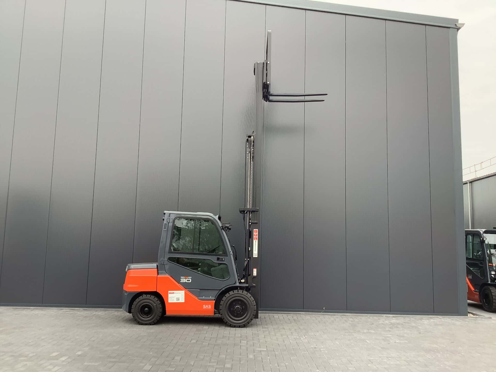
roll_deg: -1.9
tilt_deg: +12.8
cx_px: 248
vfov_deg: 45.4
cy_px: 186
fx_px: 444
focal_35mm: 31
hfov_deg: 58.4
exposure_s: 1/120
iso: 40
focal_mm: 3.3
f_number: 2.4
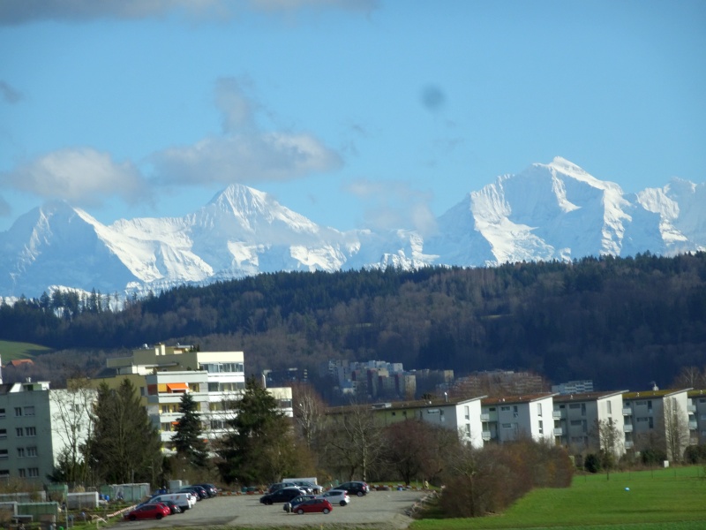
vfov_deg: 6.0
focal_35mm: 247
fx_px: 5038
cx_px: 353
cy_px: 265
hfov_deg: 8.0
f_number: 6.3
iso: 80
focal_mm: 42.14
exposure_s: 1/400
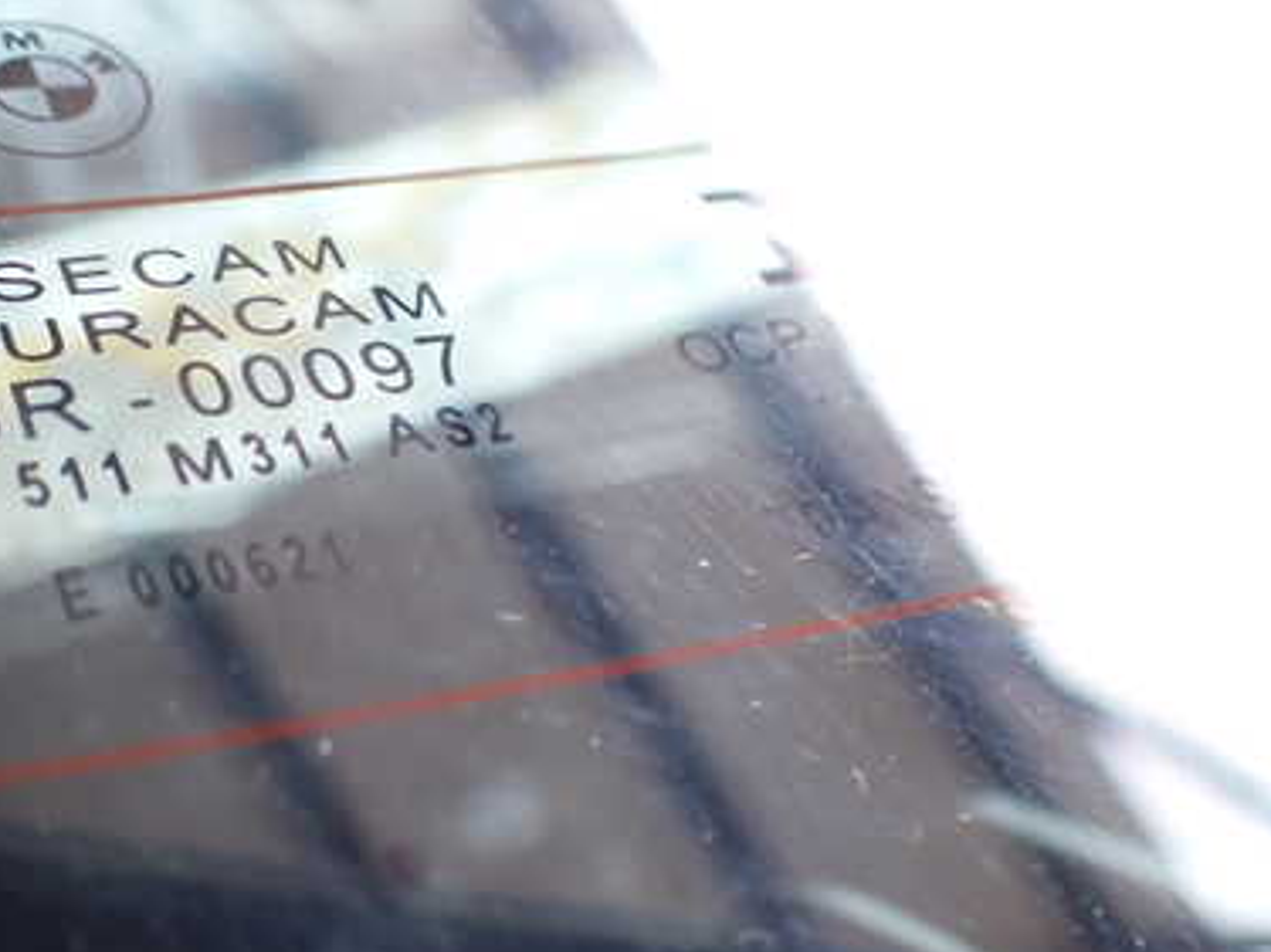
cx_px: 400
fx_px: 1762
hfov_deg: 39.1
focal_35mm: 48
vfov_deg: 30.2
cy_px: 542
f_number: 2.3
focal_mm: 5.4
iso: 100
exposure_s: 1/125
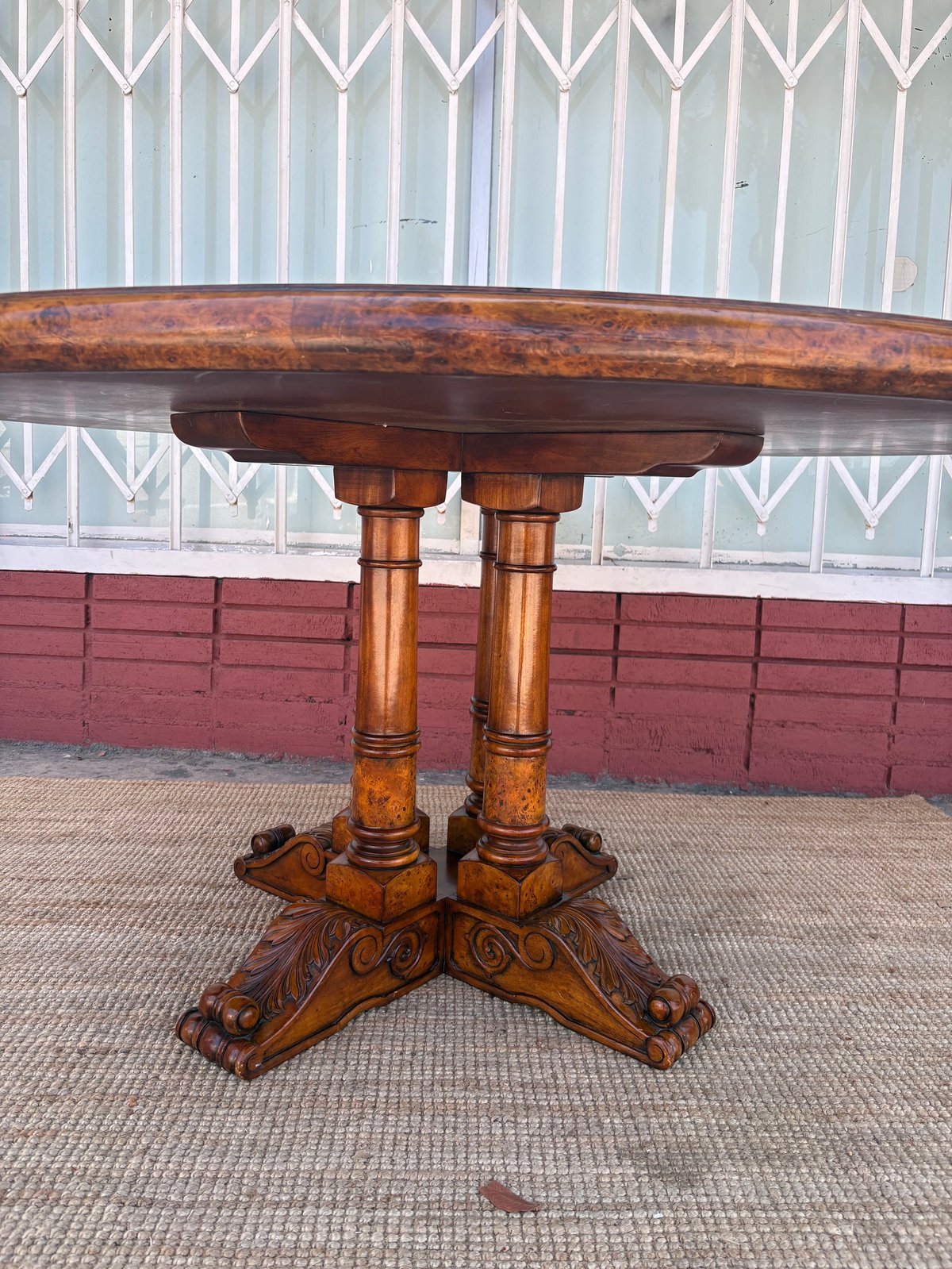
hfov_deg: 53.1
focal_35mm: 26
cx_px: 476
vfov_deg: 67.3
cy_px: 634
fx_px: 953
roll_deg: -1.7
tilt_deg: -5.7
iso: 50
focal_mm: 5.96
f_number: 1.6
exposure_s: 1/395
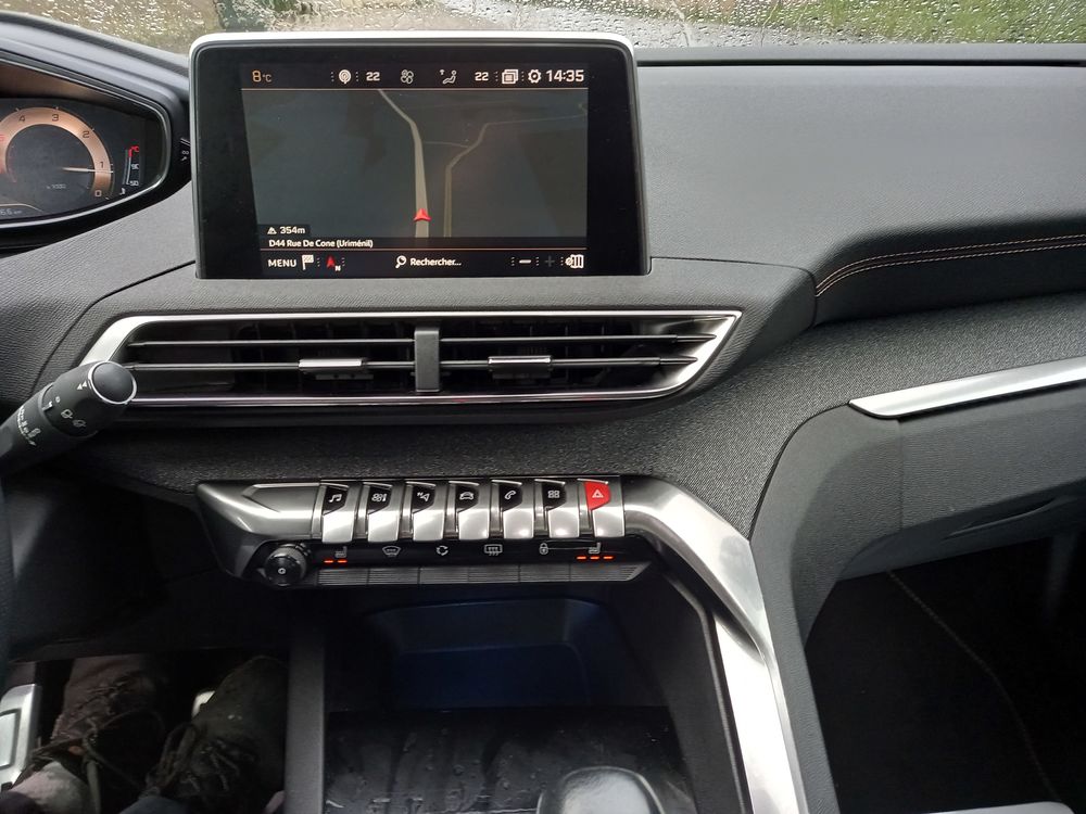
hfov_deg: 69.4
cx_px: 543
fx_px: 784
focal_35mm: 25
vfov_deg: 54.9
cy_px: 407
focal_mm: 4.6
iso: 200
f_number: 2
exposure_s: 1/24
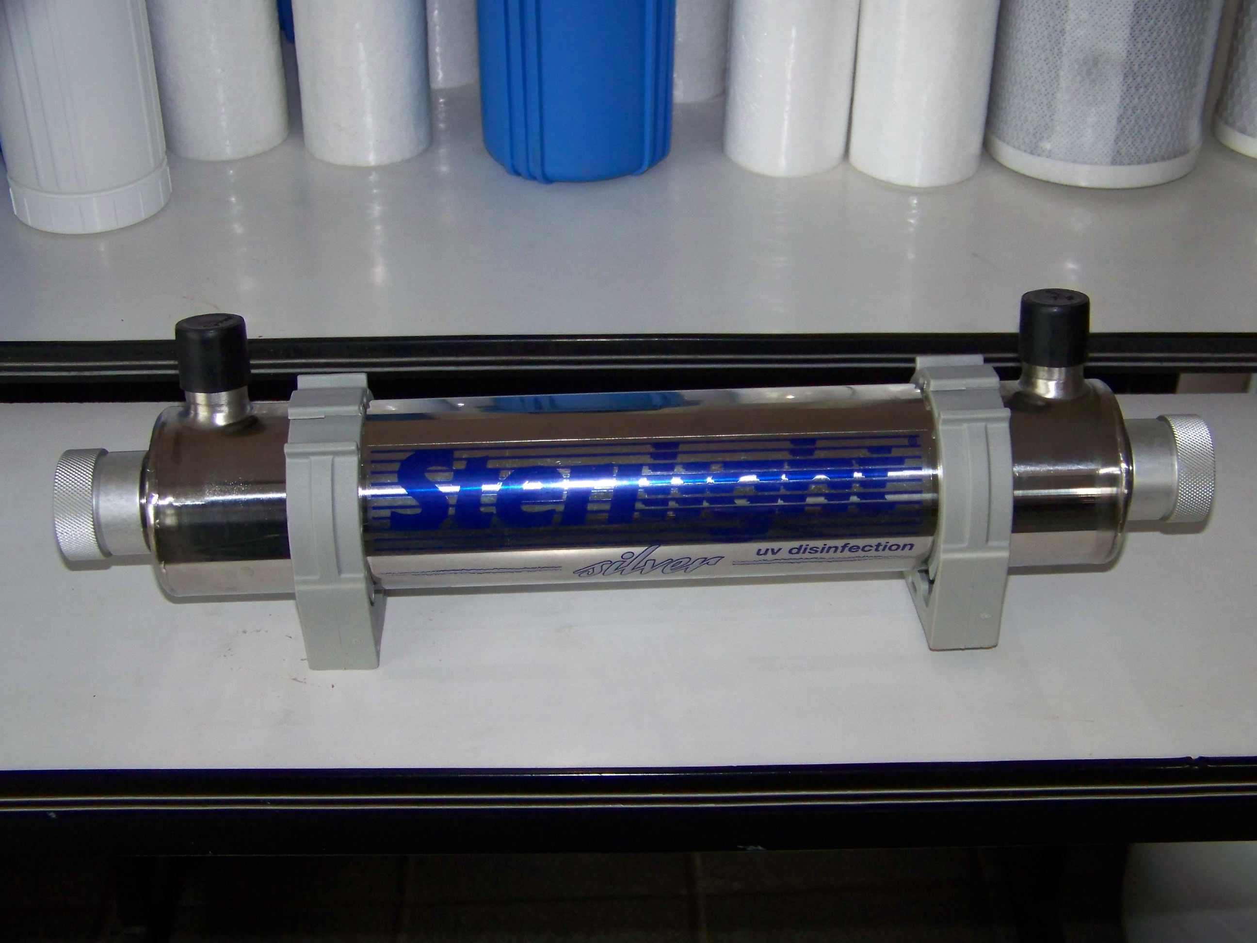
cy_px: 472
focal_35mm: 49
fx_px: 1779
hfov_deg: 38.9
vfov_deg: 29.7
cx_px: 628
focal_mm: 7.6
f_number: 2.8
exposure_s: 1/30
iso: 200
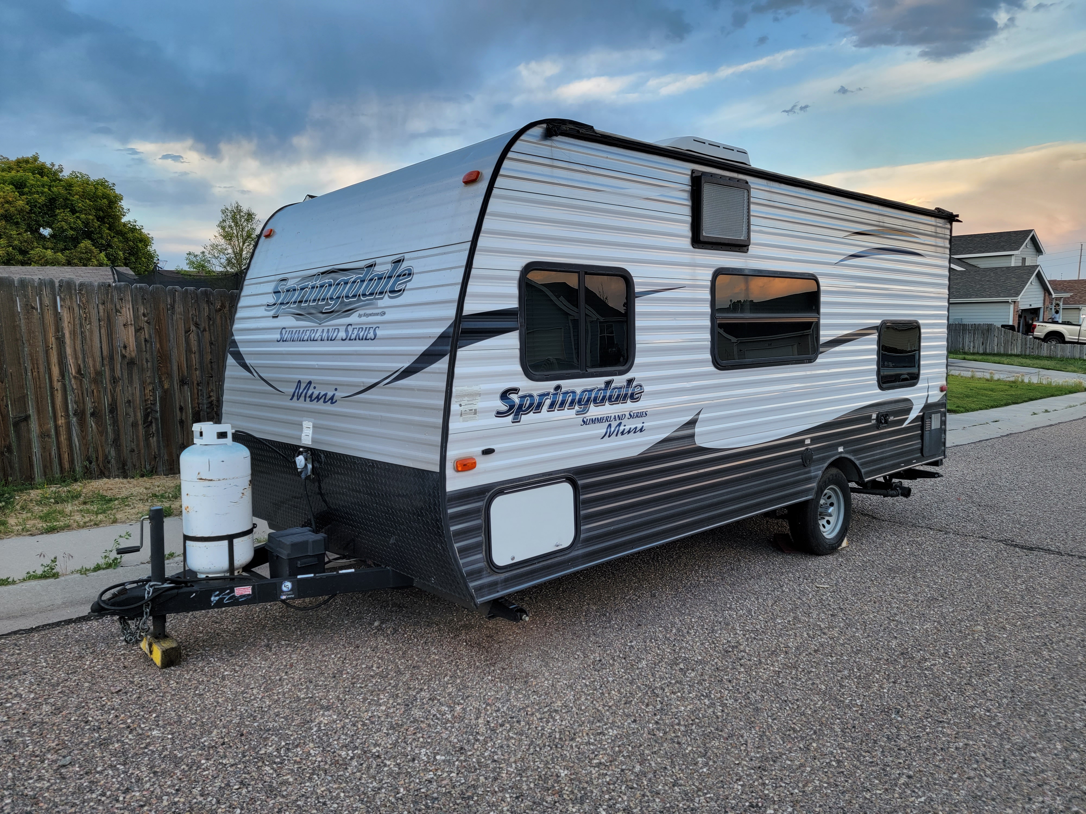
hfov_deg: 71.6
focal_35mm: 24
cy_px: 407
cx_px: 543
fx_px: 753
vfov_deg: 56.8
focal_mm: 6.7
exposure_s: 1/120
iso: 40
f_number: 1.8
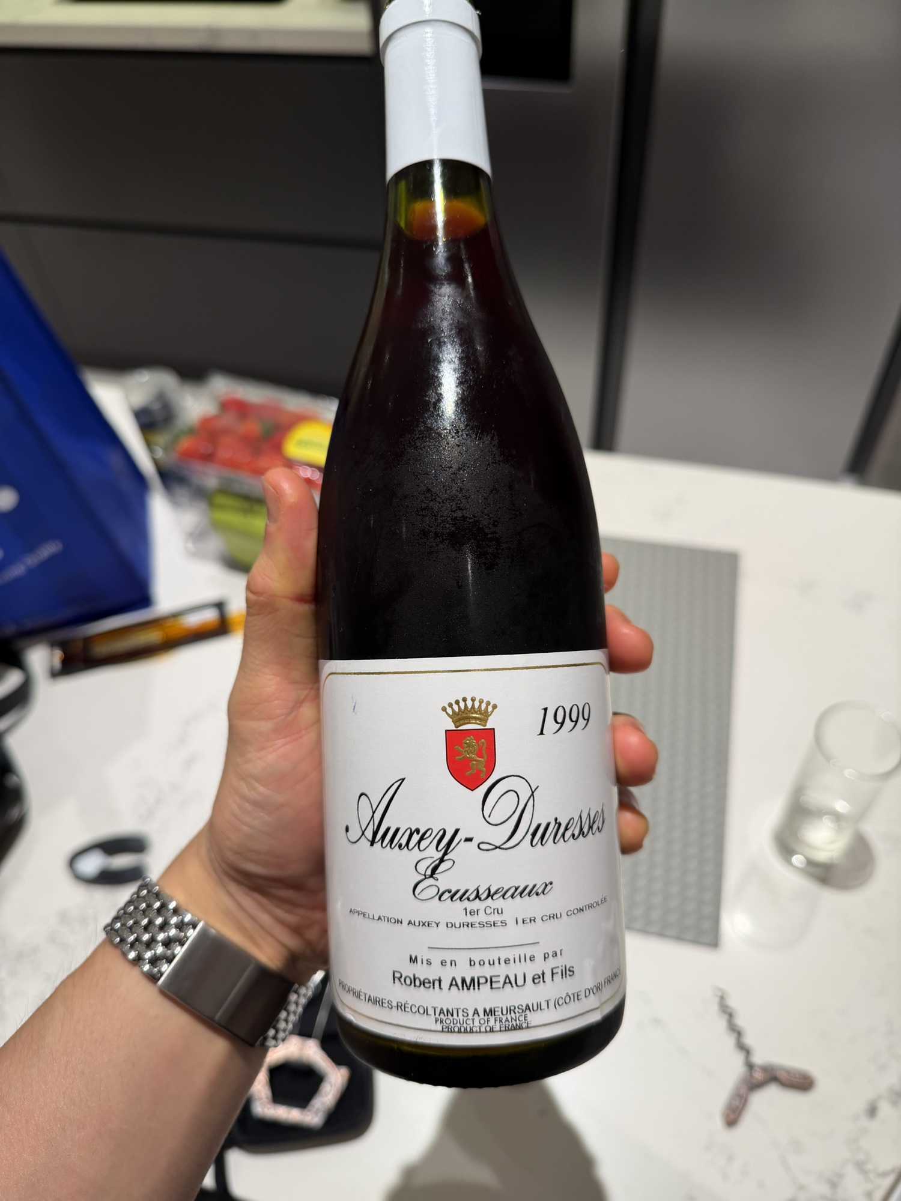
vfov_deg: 71.6
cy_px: 600
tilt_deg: -49.7
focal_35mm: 24
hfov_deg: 56.8
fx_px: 833
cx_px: 450
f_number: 1.78
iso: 100
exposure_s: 1/100
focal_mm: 6.76
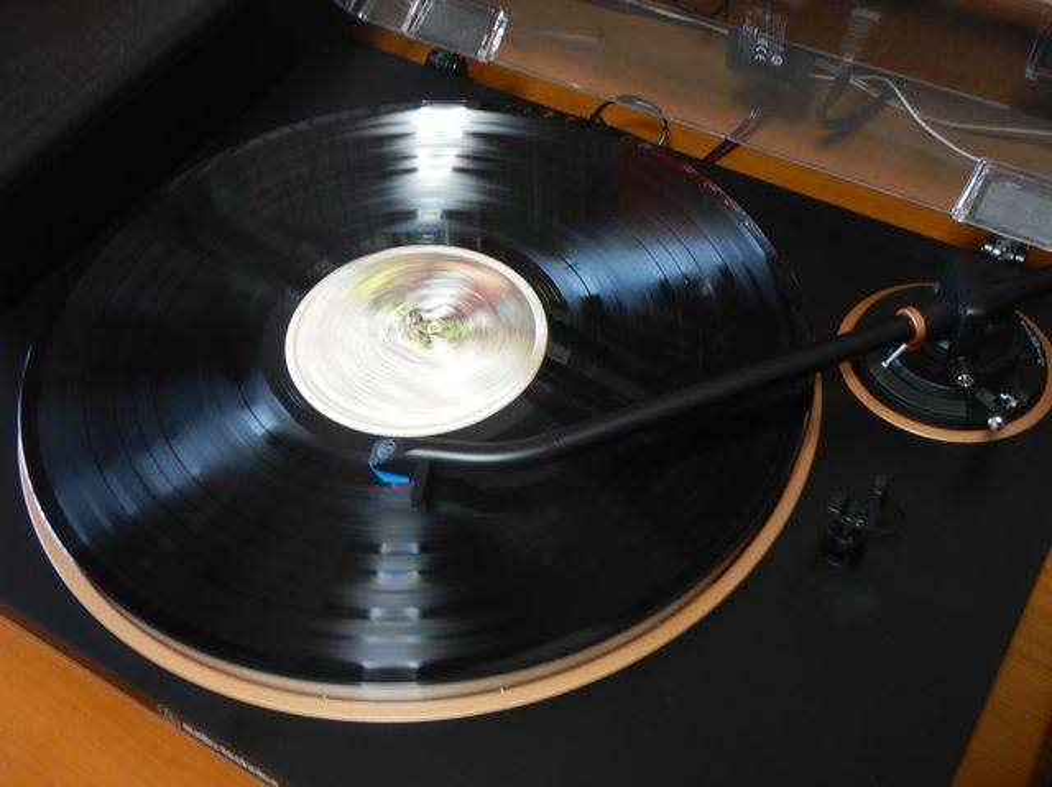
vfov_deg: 35.9
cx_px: 526
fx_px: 1215
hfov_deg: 46.8
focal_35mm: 40
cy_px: 394
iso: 400
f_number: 4.2
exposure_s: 1/10
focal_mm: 7.2
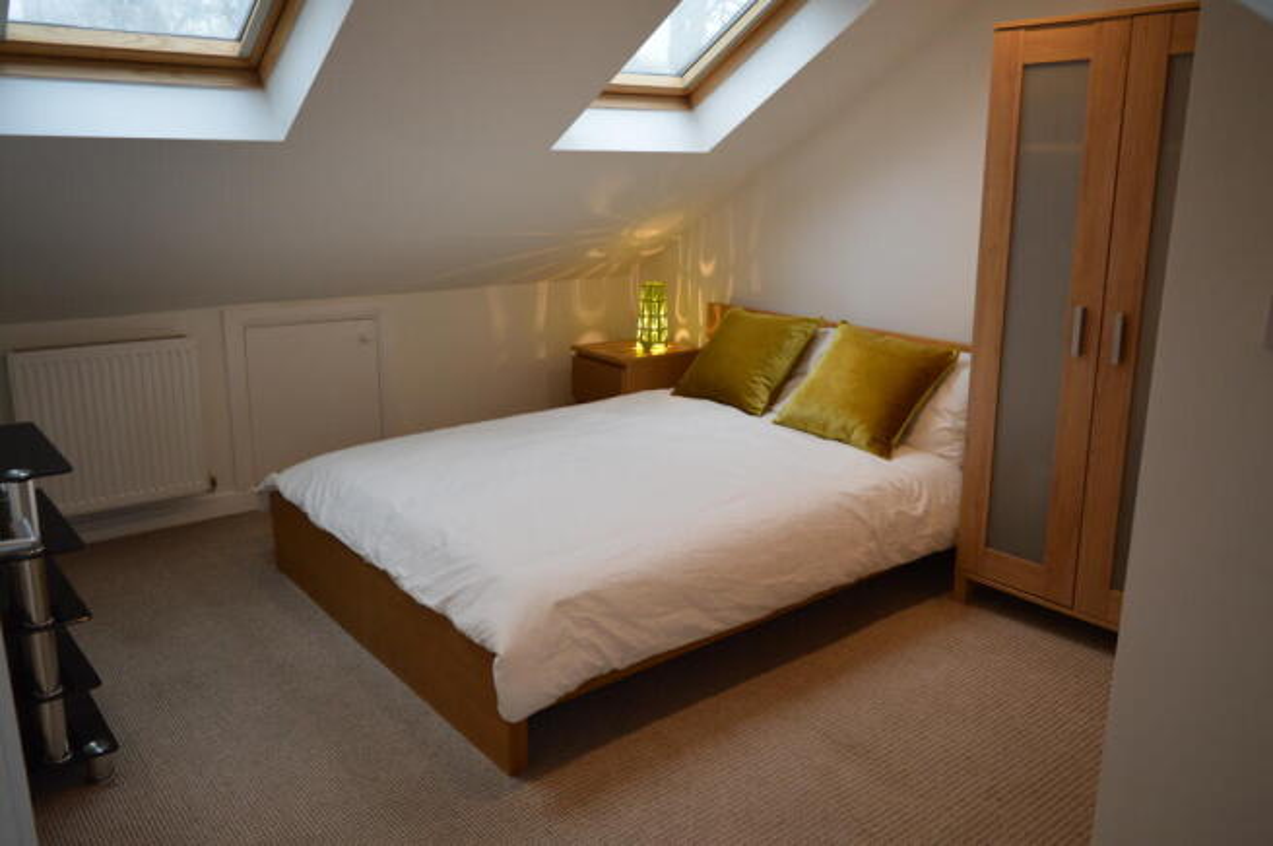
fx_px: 954
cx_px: 636
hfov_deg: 67.4
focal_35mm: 27
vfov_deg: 47.8
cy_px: 423
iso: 450
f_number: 3.5
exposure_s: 1/60
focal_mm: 18
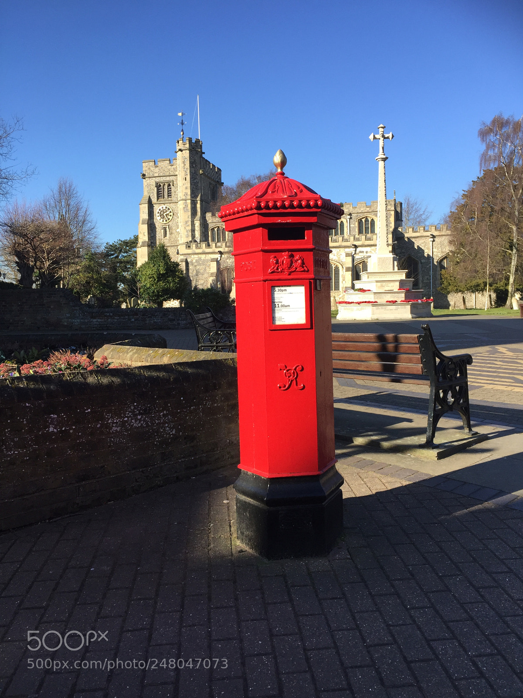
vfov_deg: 61.7
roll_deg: +1.1
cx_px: 262
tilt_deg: -2.7
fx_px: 584
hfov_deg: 48.2
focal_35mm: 29
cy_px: 349
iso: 32
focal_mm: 4.15
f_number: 2.2
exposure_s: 1/879
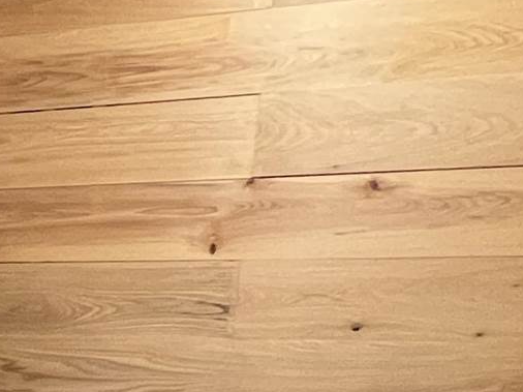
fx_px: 1193
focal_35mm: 79
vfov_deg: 17.4
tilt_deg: -11.5
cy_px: 518
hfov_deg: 15.9
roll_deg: +0.9
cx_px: -654
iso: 500
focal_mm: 1.57
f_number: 1.8
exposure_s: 1/60
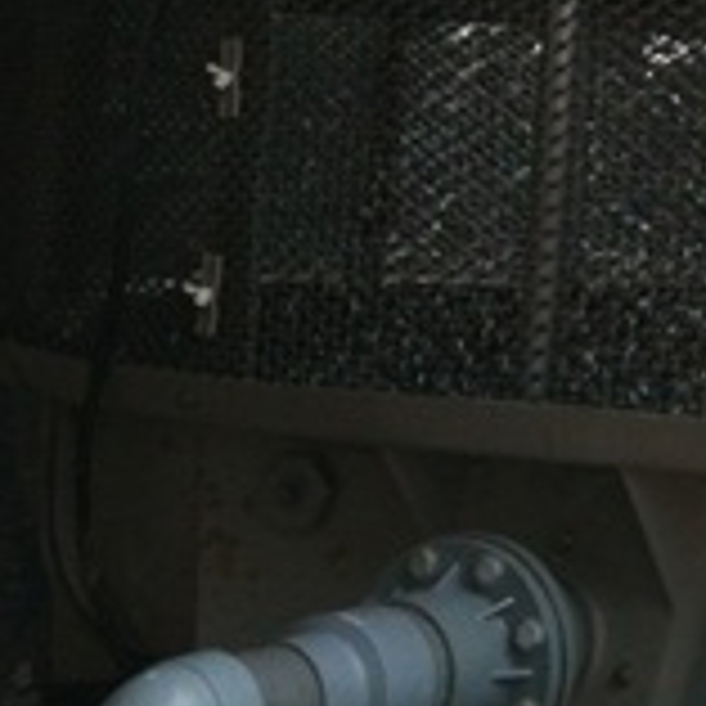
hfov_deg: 13.7
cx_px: 1016
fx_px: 2792
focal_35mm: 121
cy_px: -160
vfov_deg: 14.0
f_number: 2.8
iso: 64
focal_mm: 3.85
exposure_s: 1/298
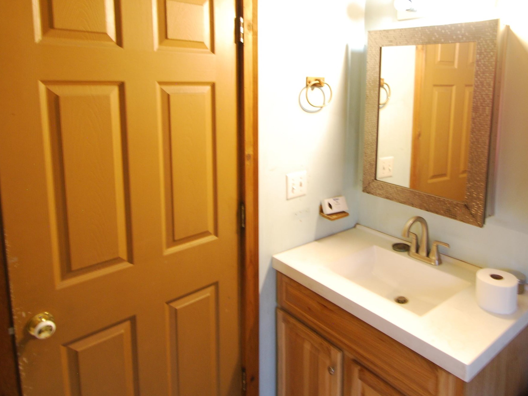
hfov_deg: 68.4
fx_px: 381
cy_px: 141
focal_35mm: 25
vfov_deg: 54.1
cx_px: 326
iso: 400
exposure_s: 1/8
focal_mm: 10
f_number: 3.5
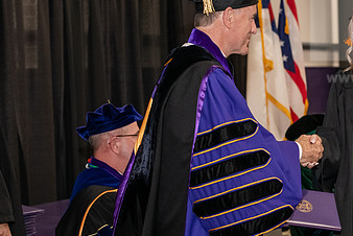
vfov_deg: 11.4
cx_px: 279
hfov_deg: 16.9
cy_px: 100
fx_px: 1178
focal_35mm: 120
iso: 2500
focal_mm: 70
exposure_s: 1/200
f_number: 5
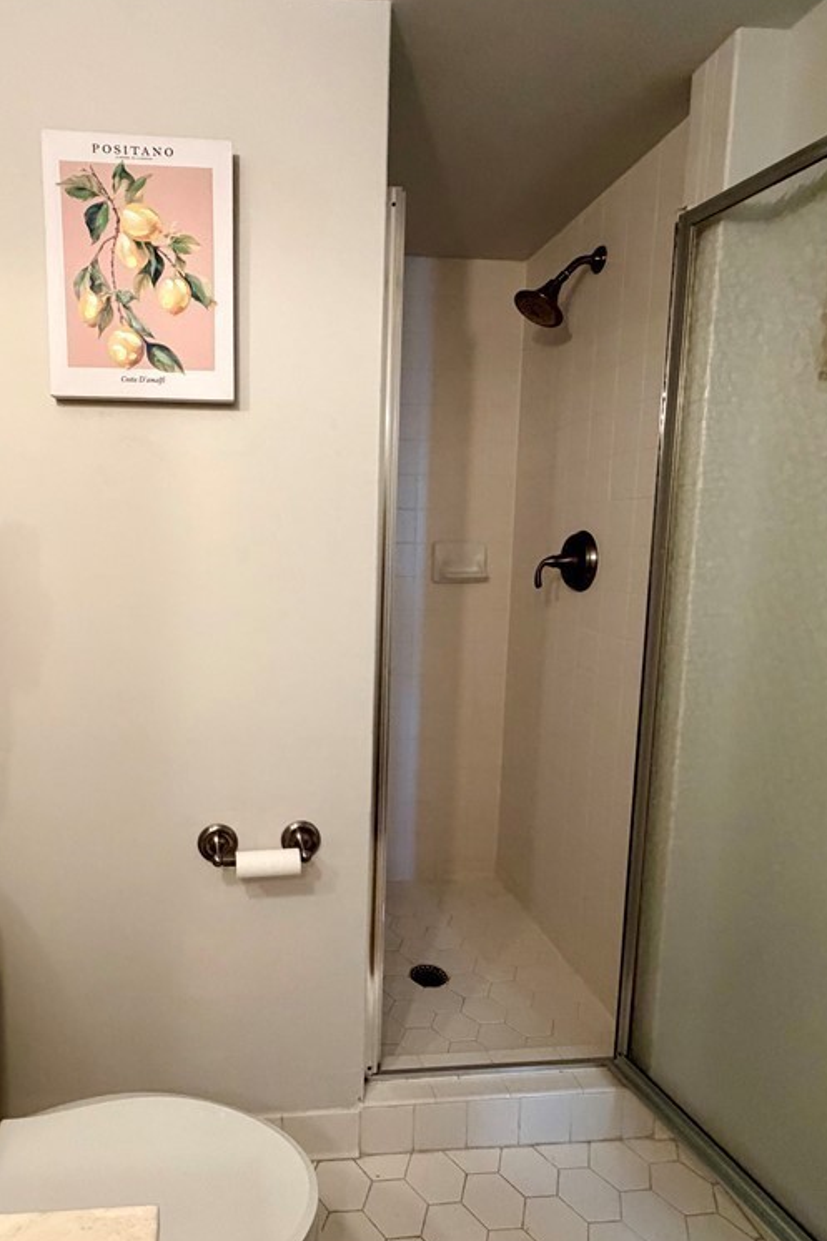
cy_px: 620
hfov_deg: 60.5
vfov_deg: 84.0
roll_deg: -0.4
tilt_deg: -6.9
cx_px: 280
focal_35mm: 20
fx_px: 689
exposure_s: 1/60
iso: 400
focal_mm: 2.22
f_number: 2.2
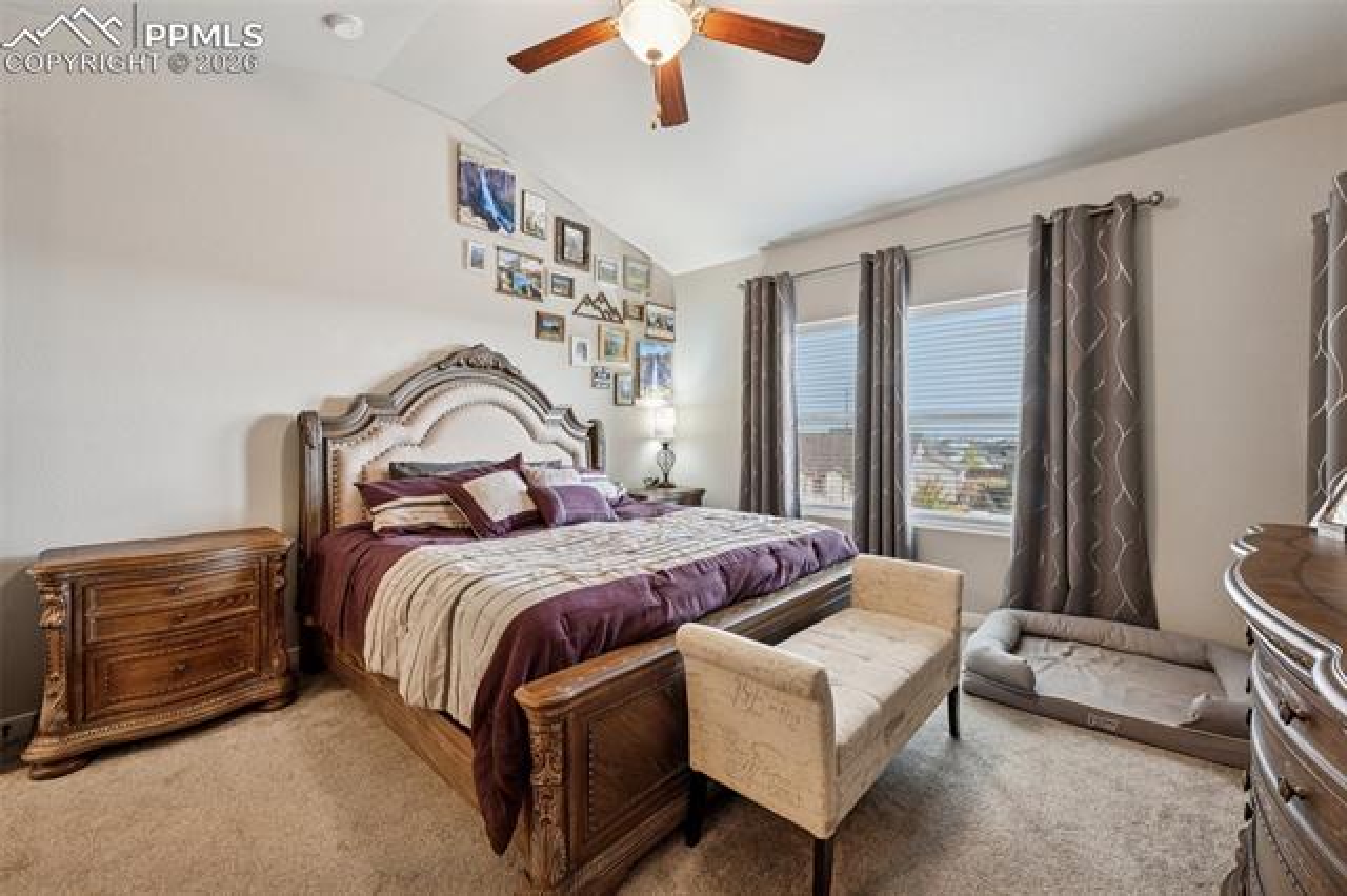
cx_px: 674
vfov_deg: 77.3
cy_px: 448
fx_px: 561
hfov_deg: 100.4
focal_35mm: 15
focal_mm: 15
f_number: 11
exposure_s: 1/8
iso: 800
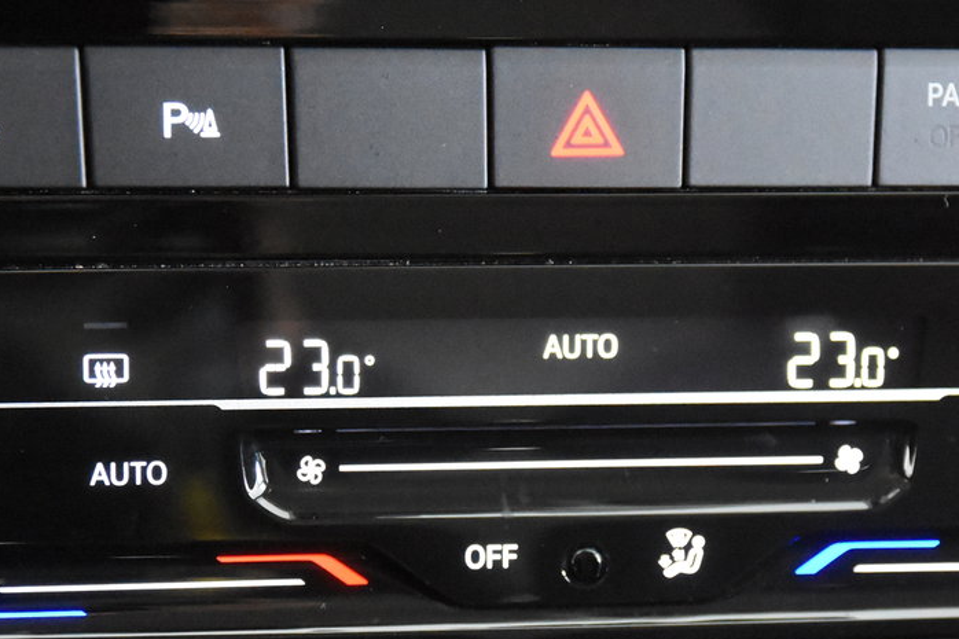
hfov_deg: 14.3
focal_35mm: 143
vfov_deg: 9.6
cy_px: 399
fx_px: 3808
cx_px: 588
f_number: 3.8
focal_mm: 52
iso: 12800
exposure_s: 1/40
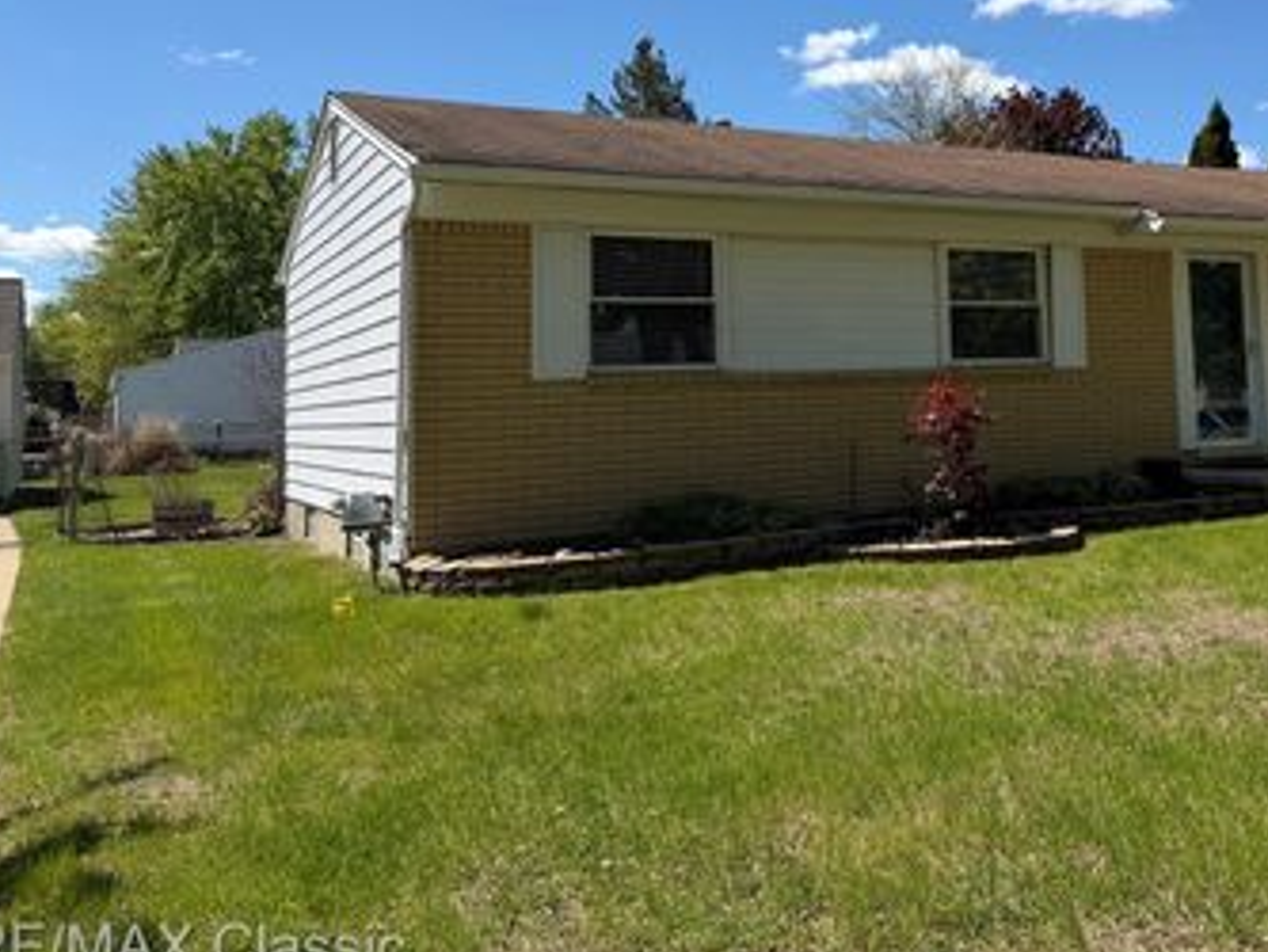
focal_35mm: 36
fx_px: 1319
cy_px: 276
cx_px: 906
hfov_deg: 49.8
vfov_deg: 38.9
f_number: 1.78
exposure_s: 1/4405
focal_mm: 6.76
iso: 80
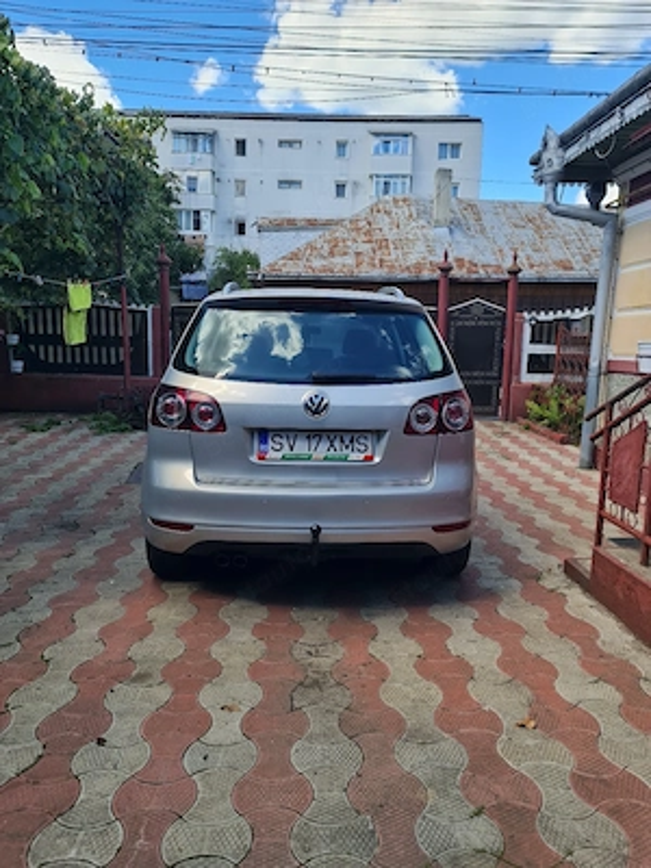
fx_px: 627
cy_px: 434
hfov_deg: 54.9
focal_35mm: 25
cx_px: 326
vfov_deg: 69.4
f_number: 1.8
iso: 50
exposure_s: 1/345
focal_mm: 7
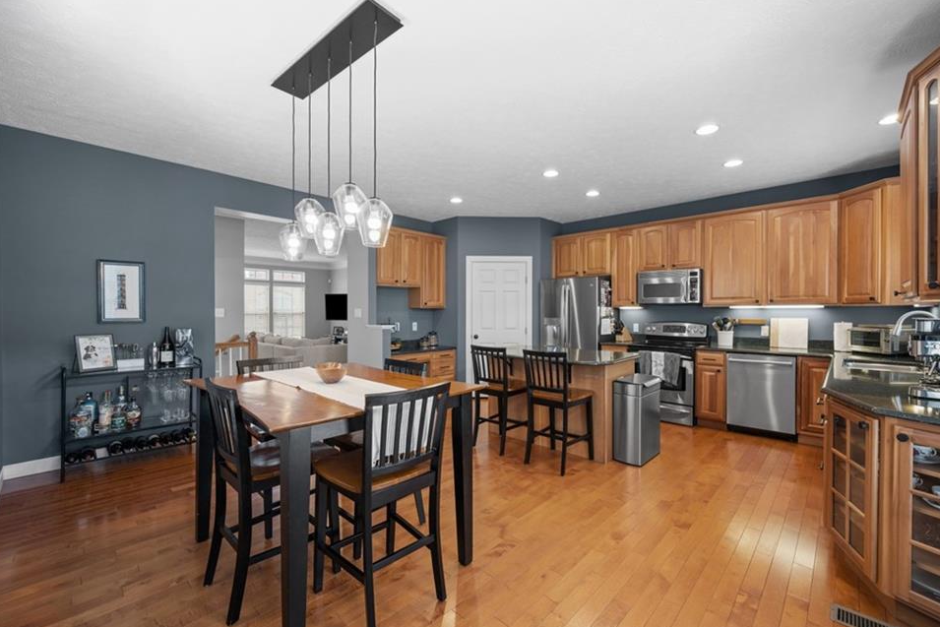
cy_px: 316
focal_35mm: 15
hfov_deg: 100.4
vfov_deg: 77.3
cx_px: 483
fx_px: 392
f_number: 8
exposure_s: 2.5
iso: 400
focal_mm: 14
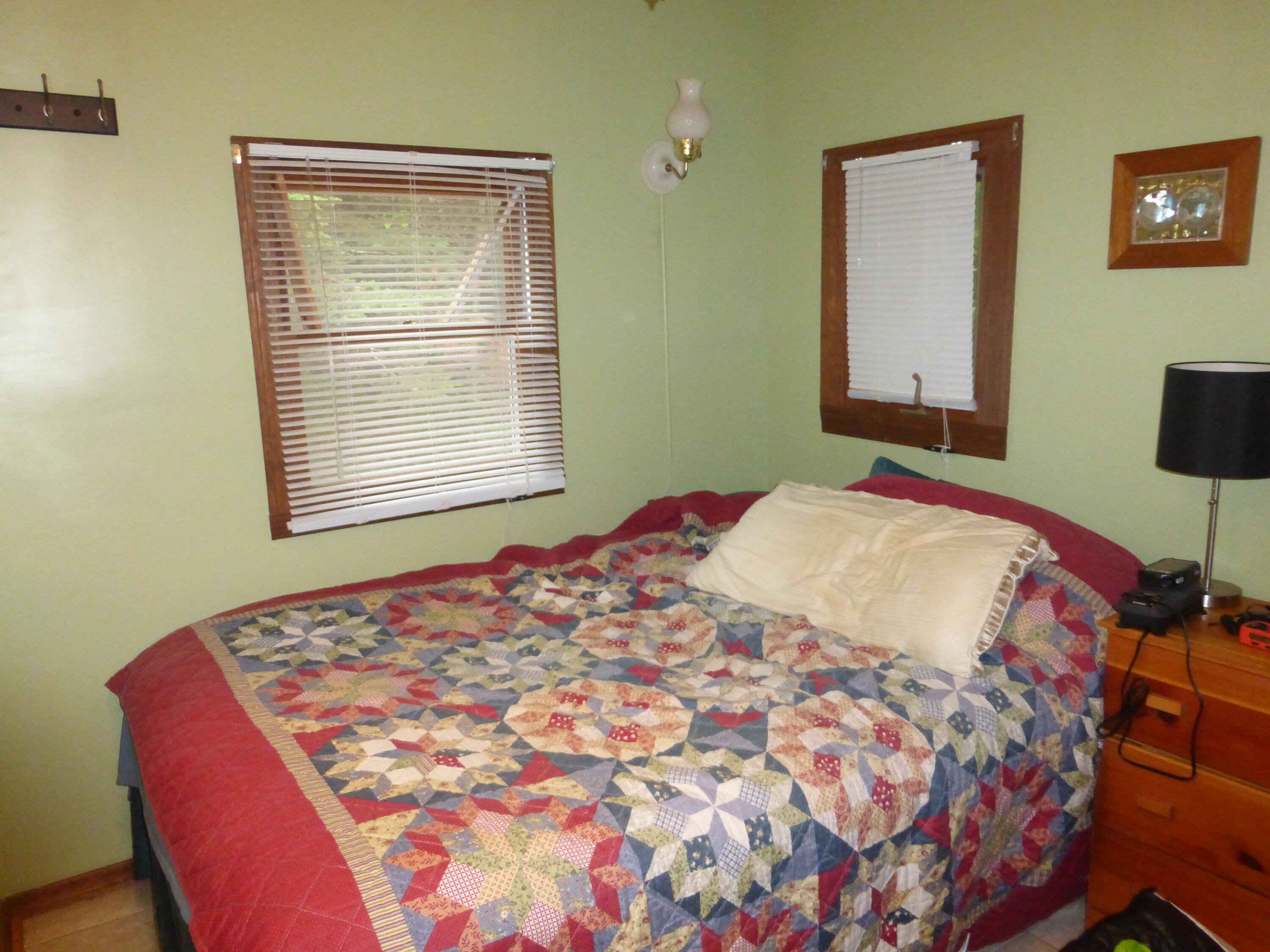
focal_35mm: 25
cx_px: 635
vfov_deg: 54.9
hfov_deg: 69.4
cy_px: 476
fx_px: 917
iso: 800
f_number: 3.3
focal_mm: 4.3
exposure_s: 1/60
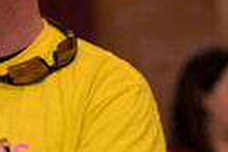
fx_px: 2305
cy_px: 195
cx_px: 181
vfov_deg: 3.8
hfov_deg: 5.7
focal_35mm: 364
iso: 500
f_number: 2.8
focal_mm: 85
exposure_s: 1/160
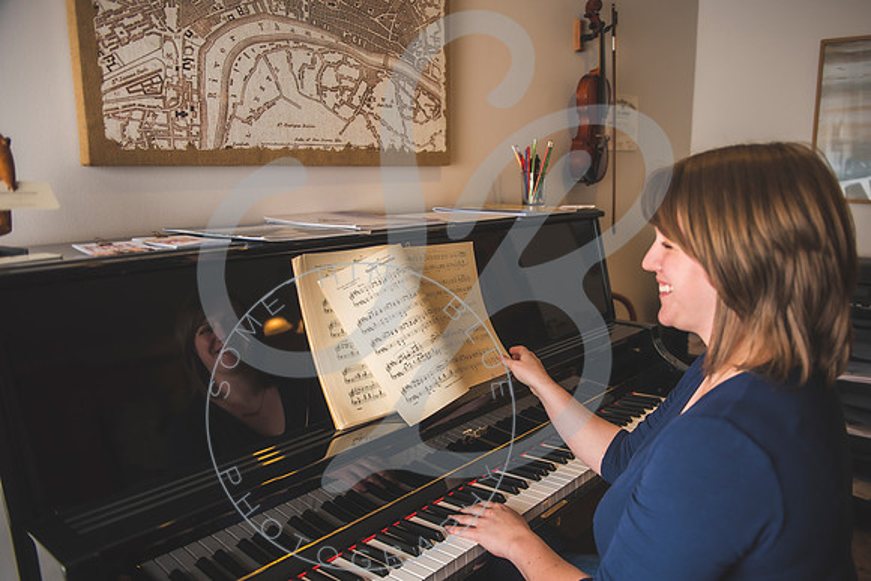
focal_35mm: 28
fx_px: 680
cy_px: 314
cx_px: 470
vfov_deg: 46.2
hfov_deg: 65.2
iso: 100
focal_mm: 26
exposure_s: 1/125
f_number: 2.8
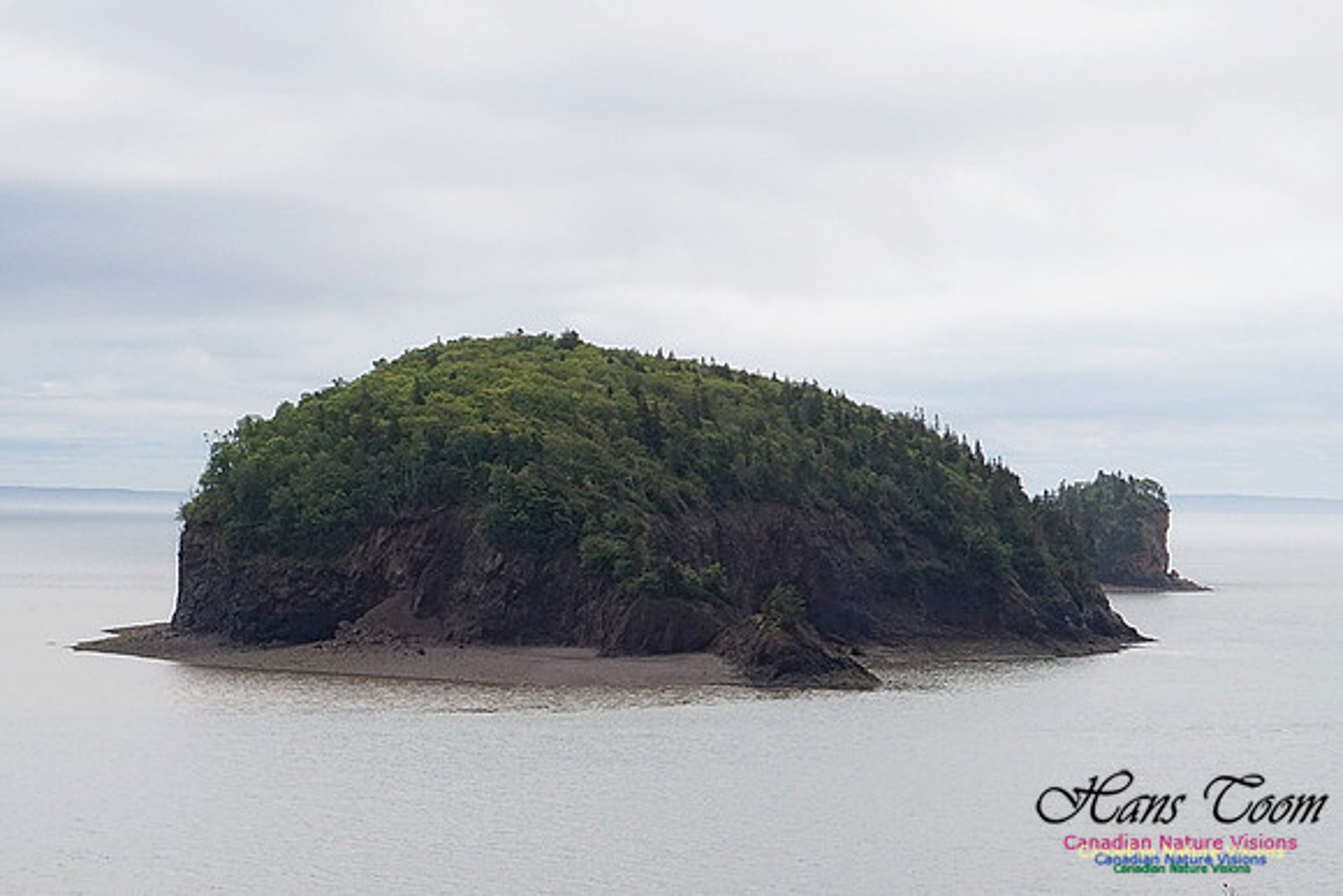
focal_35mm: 82
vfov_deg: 16.6
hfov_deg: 24.6
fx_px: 3078
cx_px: 672
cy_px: 448
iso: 800
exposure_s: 1/2000
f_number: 11
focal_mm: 55
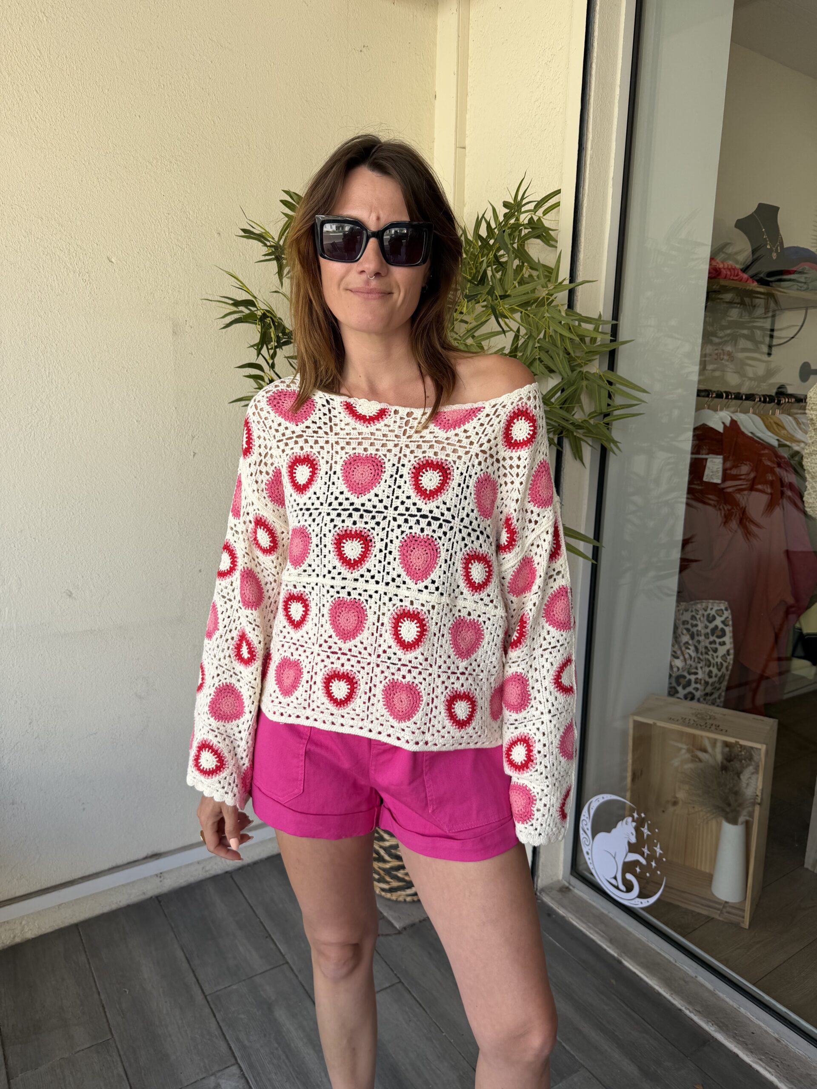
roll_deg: -1.7
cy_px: 544
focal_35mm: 24
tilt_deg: -10.4
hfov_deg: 56.8
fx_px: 755
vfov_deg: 71.6
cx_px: 408
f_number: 1.78
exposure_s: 1/461
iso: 80
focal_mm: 6.76
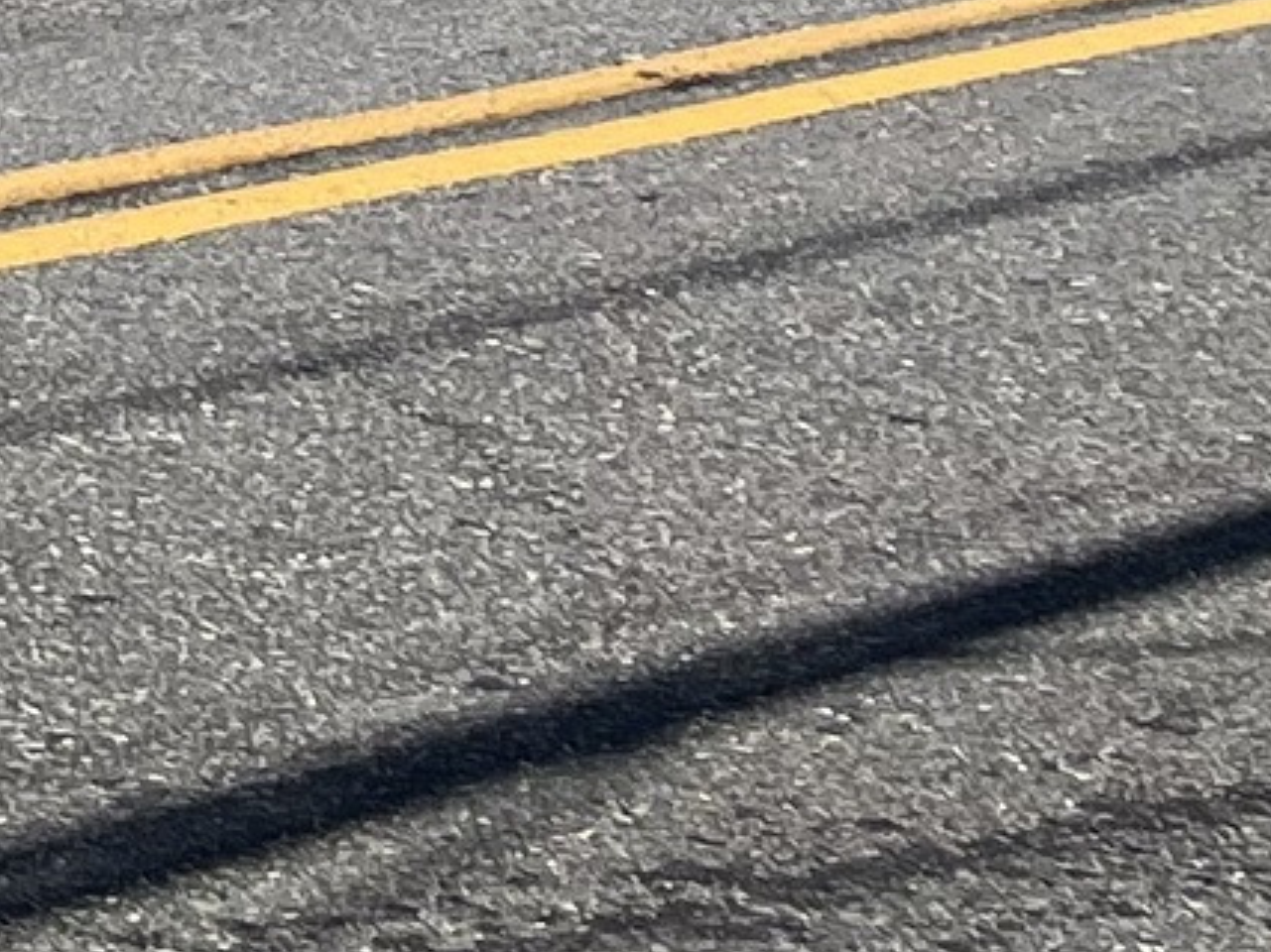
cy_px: -1922
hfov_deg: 8.3
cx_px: -2959
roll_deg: -0.4
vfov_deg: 7.1
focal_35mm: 187
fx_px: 6864
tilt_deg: +5.5
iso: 50
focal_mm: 5.7
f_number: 1.5
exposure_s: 1/5319
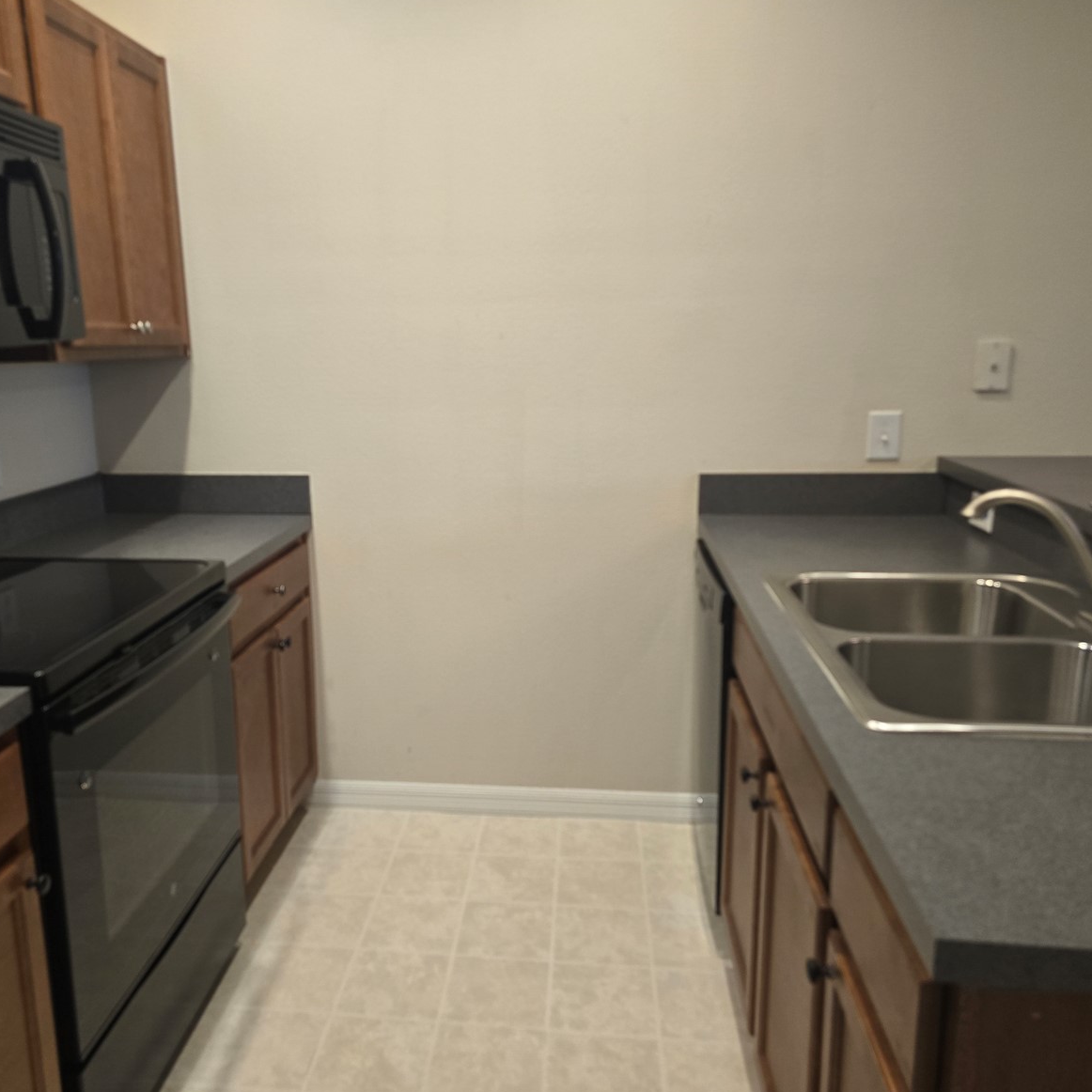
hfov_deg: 57.0
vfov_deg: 57.3
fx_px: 999
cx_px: 461
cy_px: 556
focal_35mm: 28
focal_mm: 6.3
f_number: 1.7
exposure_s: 1/120
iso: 320
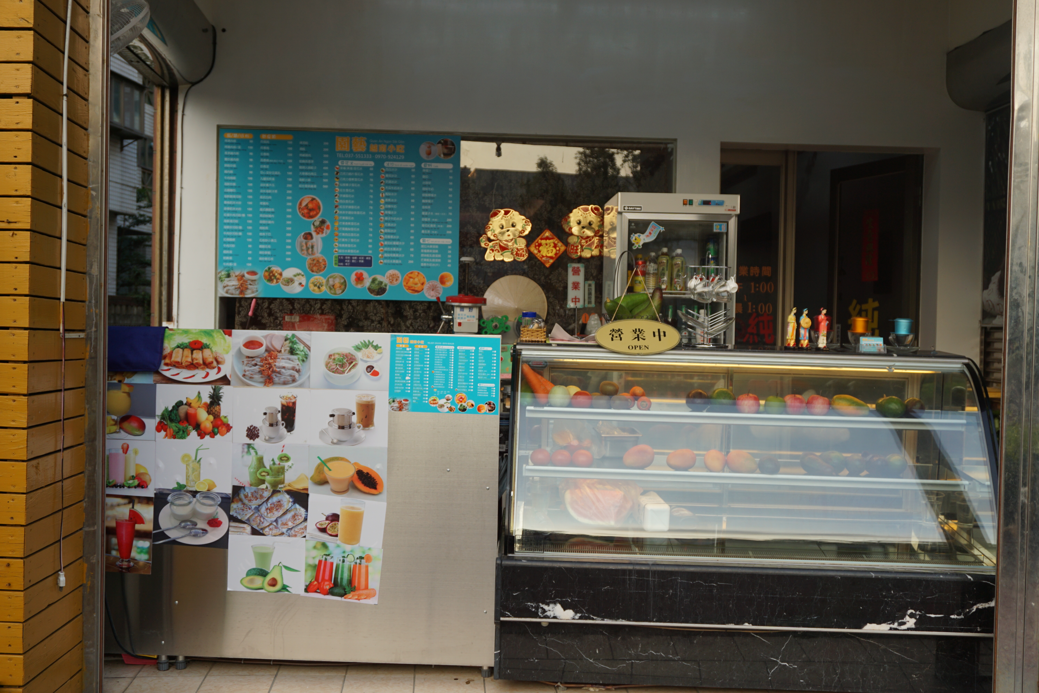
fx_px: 1125
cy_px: 346
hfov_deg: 49.6
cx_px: 520
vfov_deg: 34.2
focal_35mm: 39
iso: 100
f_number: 4.5
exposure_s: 1/160
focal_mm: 26
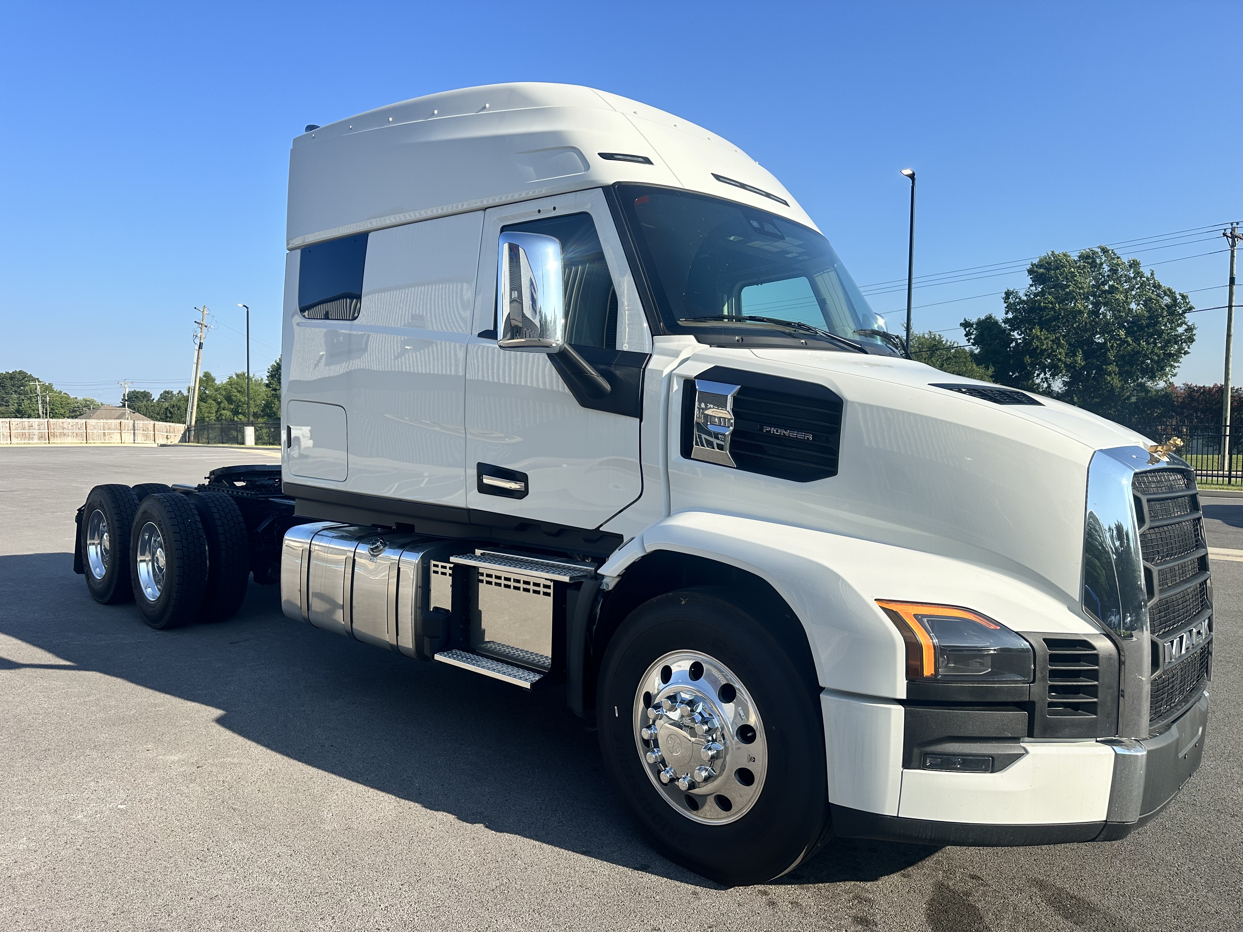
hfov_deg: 71.6
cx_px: 622
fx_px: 862
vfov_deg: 56.8
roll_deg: +0.2
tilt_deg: -3.3
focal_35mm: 24
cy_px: 466
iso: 80
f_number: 1.78
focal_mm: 6.86
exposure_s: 1/3597
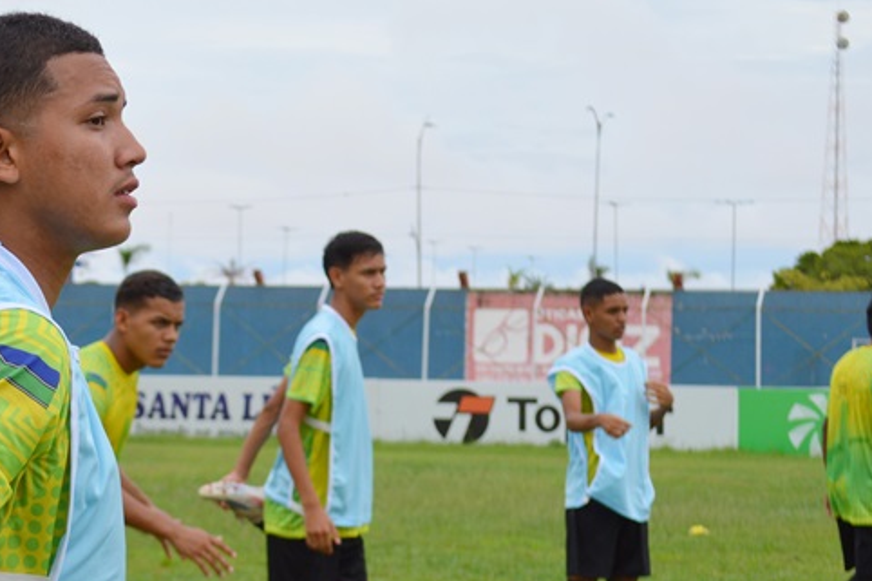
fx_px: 2712
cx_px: 136
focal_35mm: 112
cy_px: 422
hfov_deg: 18.1
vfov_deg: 12.2
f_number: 5.6
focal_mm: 40
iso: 100
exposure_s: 1/250
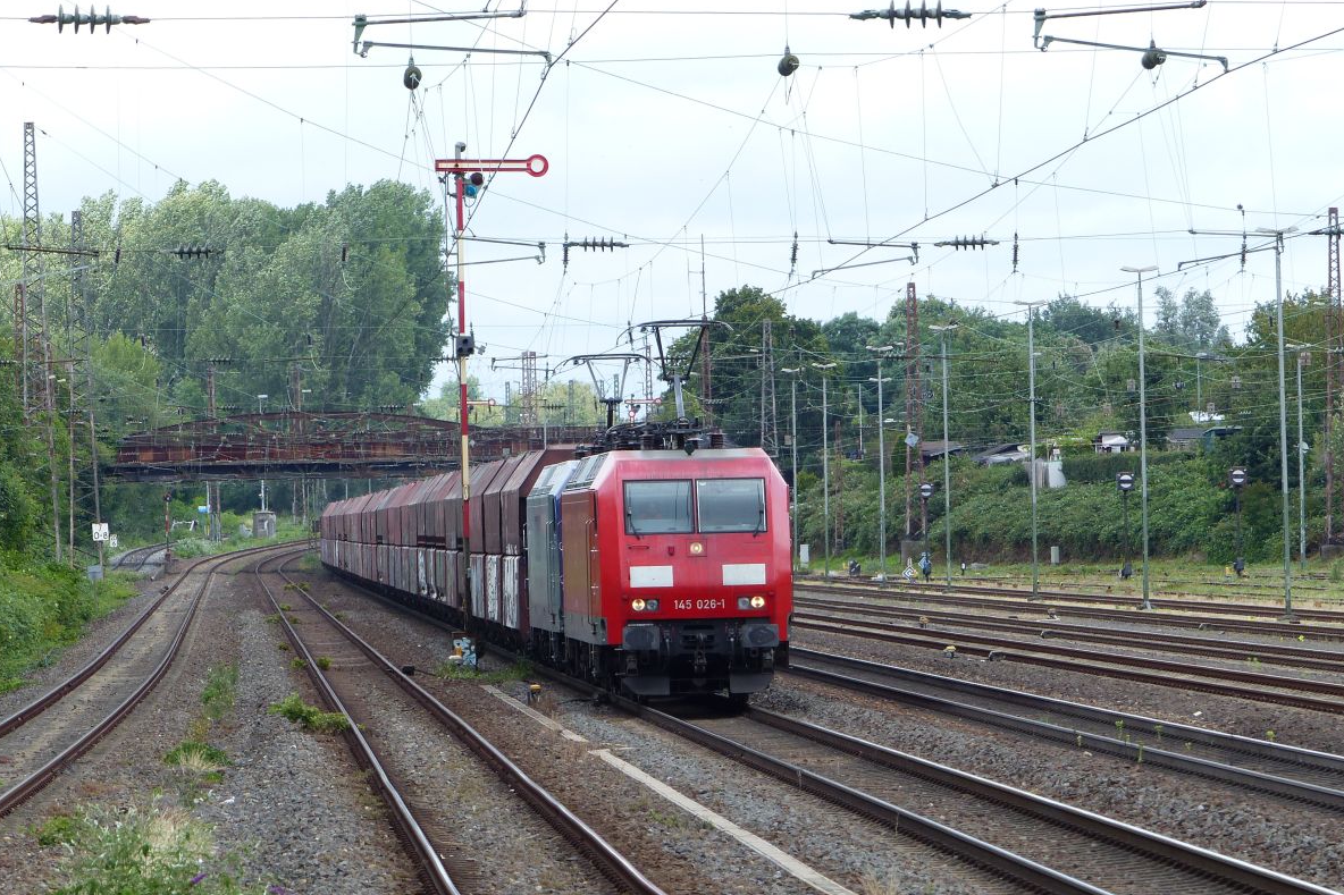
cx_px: 671
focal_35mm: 272
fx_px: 10153
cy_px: 481
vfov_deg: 5.1
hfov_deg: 7.6
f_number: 4
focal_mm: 46.5
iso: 100
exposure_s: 1/320
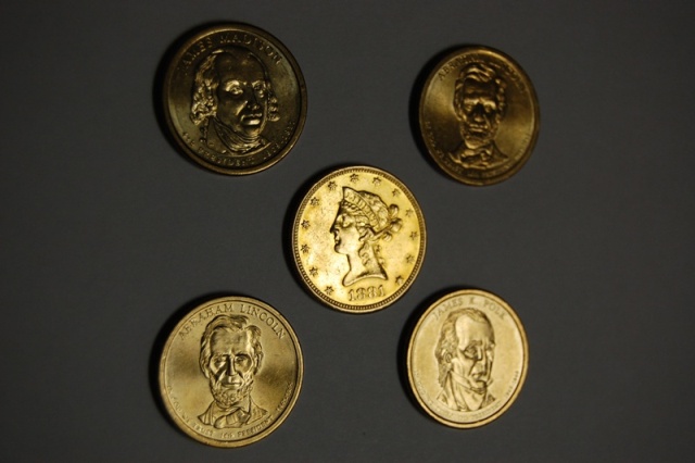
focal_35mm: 63
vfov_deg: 21.5
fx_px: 1216
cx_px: 348
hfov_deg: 31.9
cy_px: 232
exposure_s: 1/100
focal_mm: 42
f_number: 5.3
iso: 400
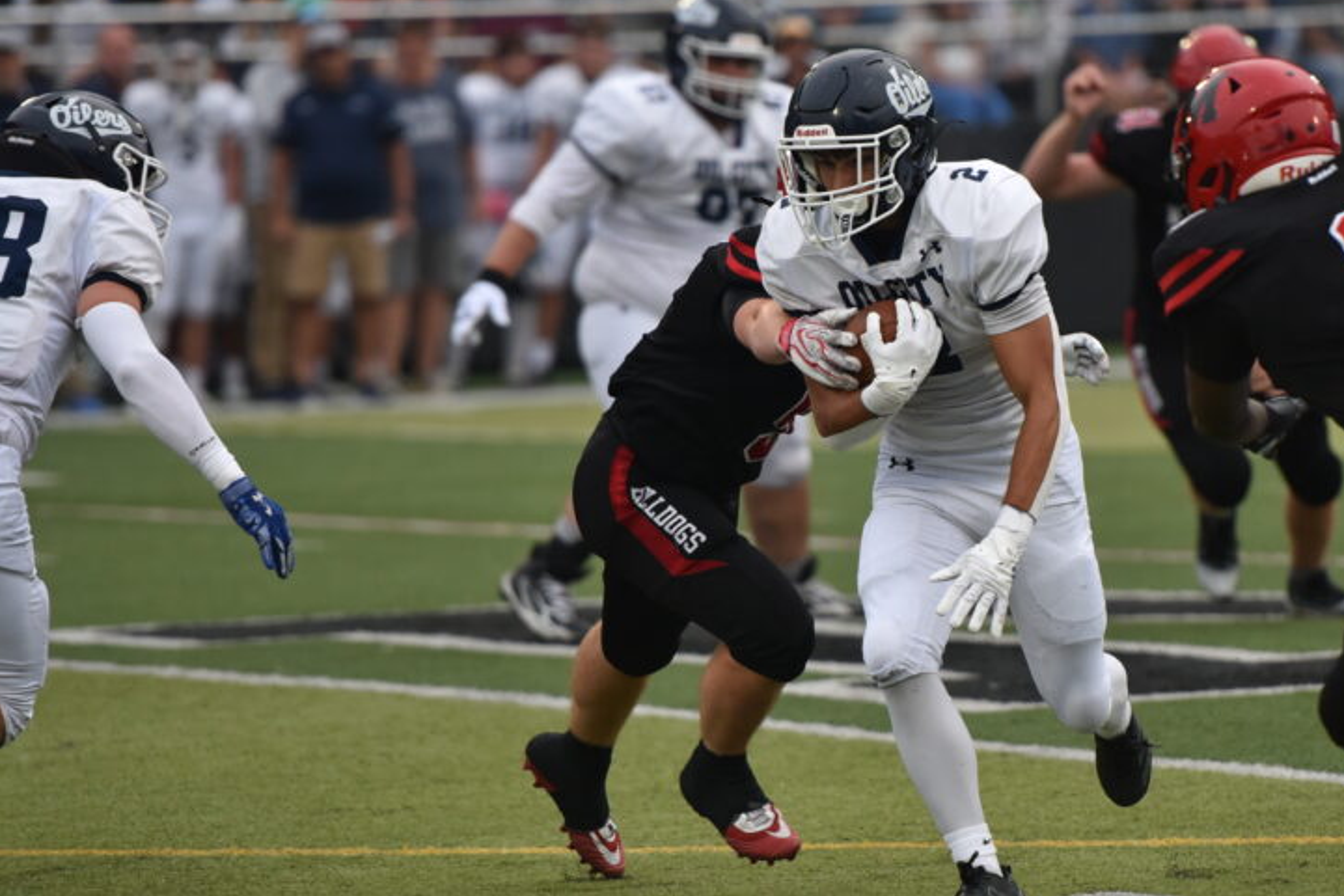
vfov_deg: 4.1
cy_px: 526
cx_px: 938
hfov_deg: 6.2
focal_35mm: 333
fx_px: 12434
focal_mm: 200
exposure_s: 1/2500
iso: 1250
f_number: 2.8
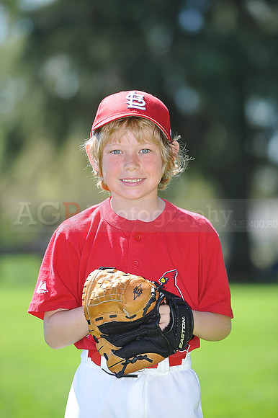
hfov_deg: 6.9
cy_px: 209
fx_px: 2319
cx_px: 139
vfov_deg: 10.3
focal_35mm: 200
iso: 200
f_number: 4.5
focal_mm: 200
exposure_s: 1/400
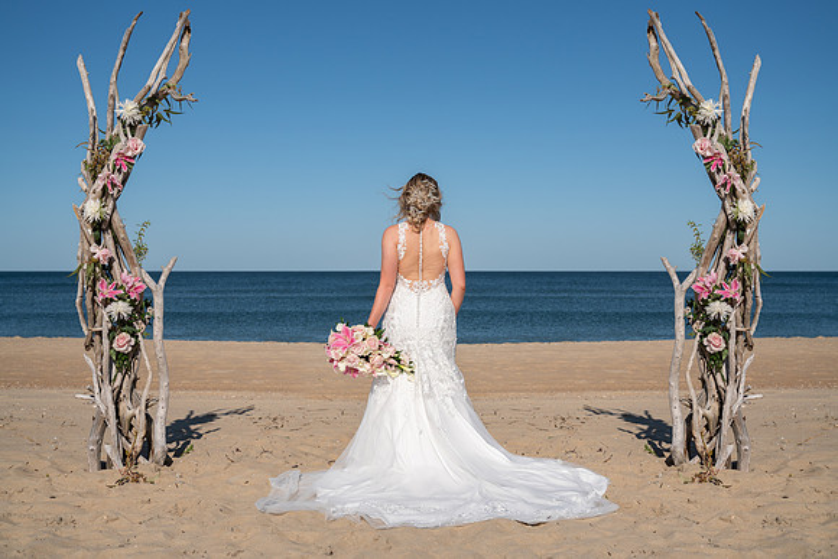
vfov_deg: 35.1
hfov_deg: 50.7
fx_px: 885
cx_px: 419
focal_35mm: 38
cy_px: 280
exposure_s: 1/1250
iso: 125
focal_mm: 38
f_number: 5
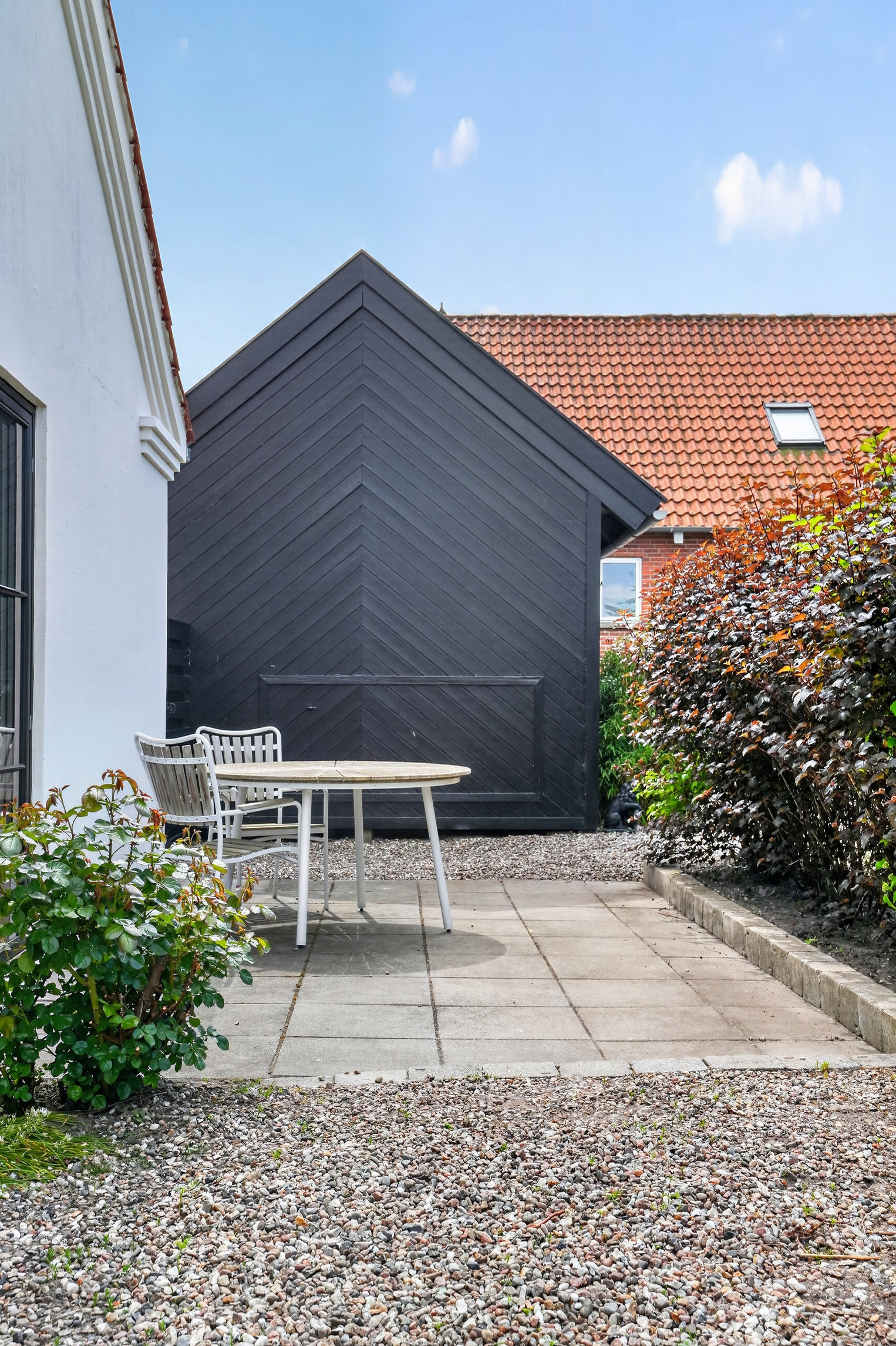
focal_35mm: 38
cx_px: 399
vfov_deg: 50.7
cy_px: 711
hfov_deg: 35.0
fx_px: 1419
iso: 400
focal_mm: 34
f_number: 8
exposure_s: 1/250
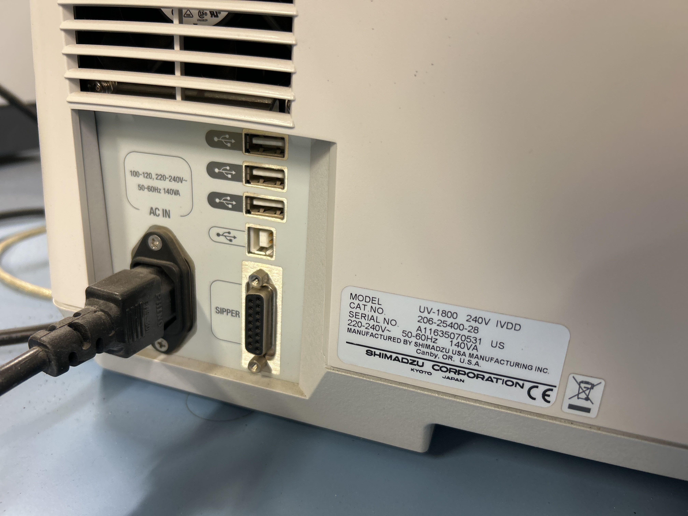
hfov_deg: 67.3
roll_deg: -3.8
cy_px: 258
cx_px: 344
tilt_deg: -19.3
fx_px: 517
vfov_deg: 53.1
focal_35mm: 26
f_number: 1.5
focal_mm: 5.7
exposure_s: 1/50
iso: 100
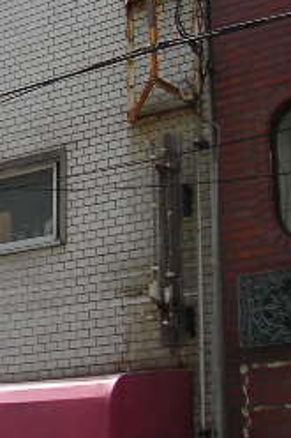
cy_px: 88
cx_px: -155
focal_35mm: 102
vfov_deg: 19.8
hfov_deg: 12.7
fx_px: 1238
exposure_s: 1/404
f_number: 4.1
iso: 71
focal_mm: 5.8
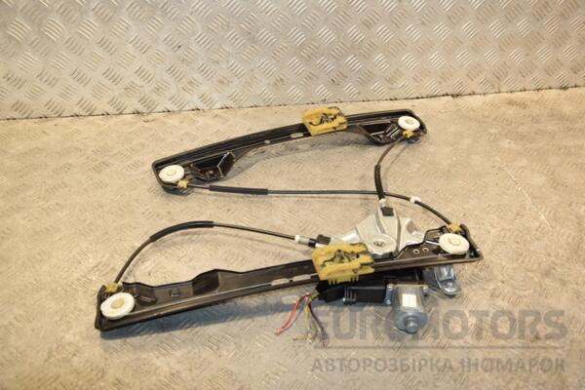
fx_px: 609
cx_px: 292
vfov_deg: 35.5
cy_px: 195
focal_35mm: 38
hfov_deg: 51.3
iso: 800
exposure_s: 1/200
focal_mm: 25
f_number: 5
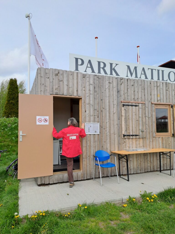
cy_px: 117
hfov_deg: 54.9
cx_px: 88
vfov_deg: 69.4
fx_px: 169
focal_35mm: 25
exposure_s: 1/1689
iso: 32
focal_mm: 4.65
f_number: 1.8
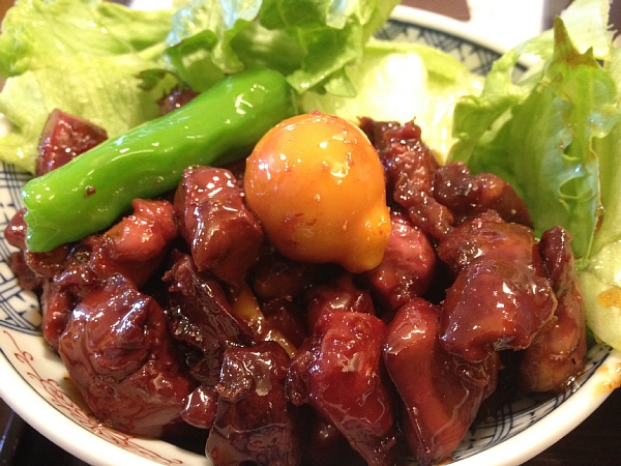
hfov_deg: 52.6
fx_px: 628
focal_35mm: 35
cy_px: 233
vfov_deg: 40.7
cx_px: 310
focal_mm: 4.28
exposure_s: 1/20
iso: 320
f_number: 2.4
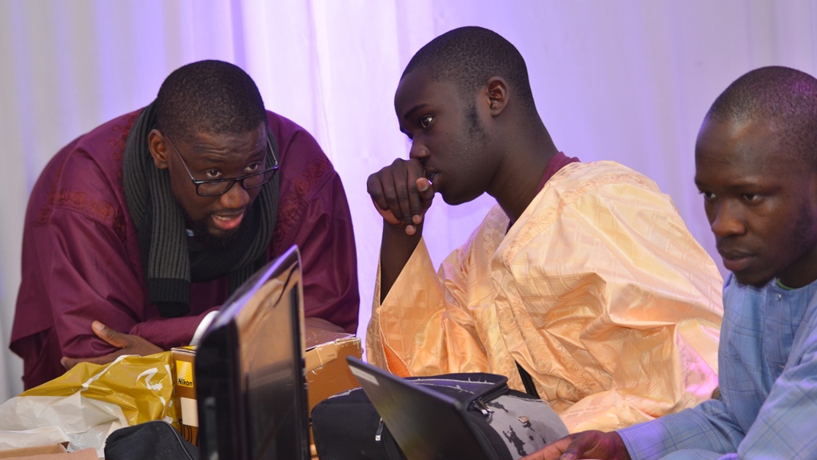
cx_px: 408
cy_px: 267
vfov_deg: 11.0
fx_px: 2383
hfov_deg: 19.5
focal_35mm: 110
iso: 640
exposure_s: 1/60
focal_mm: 70
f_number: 4
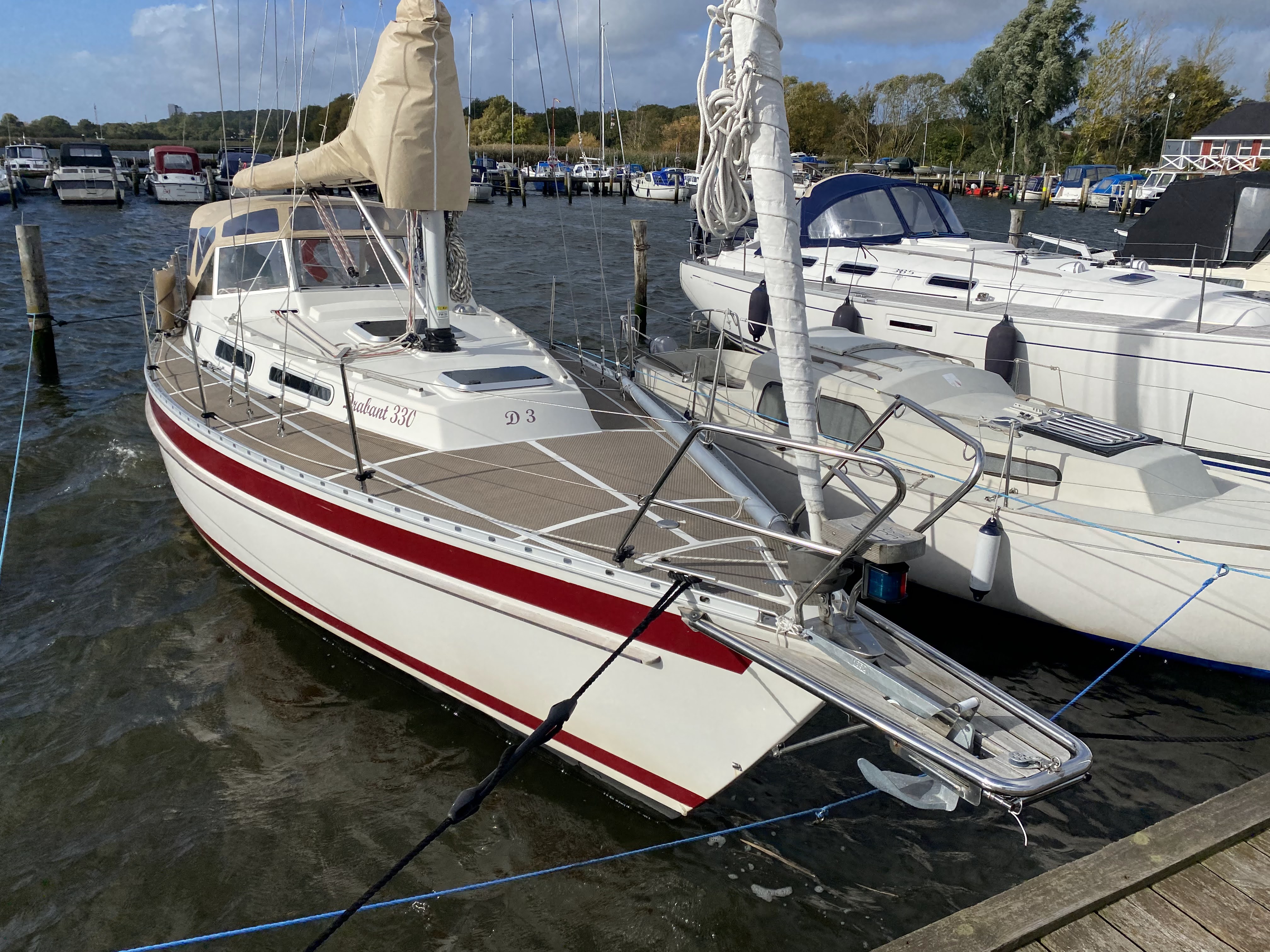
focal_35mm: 26
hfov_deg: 67.3
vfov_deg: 53.1
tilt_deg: -20.0
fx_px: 954
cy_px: 476
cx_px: 635
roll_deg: +0.0
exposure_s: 1/6410
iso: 32
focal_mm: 4.25
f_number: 1.8
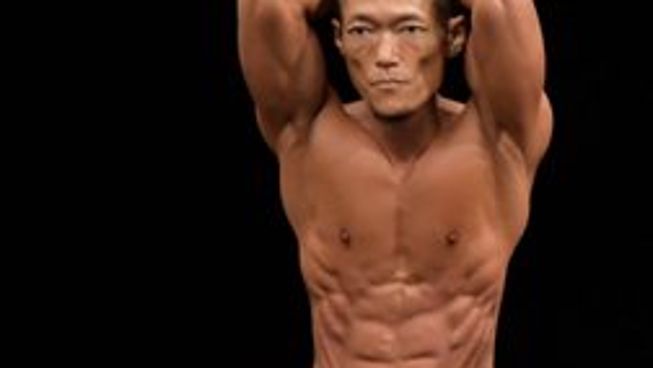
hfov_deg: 2.4
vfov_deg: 1.3
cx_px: 877
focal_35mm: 916
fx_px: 15867
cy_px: 521
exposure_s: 1/400
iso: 2500
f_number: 5.6
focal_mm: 190
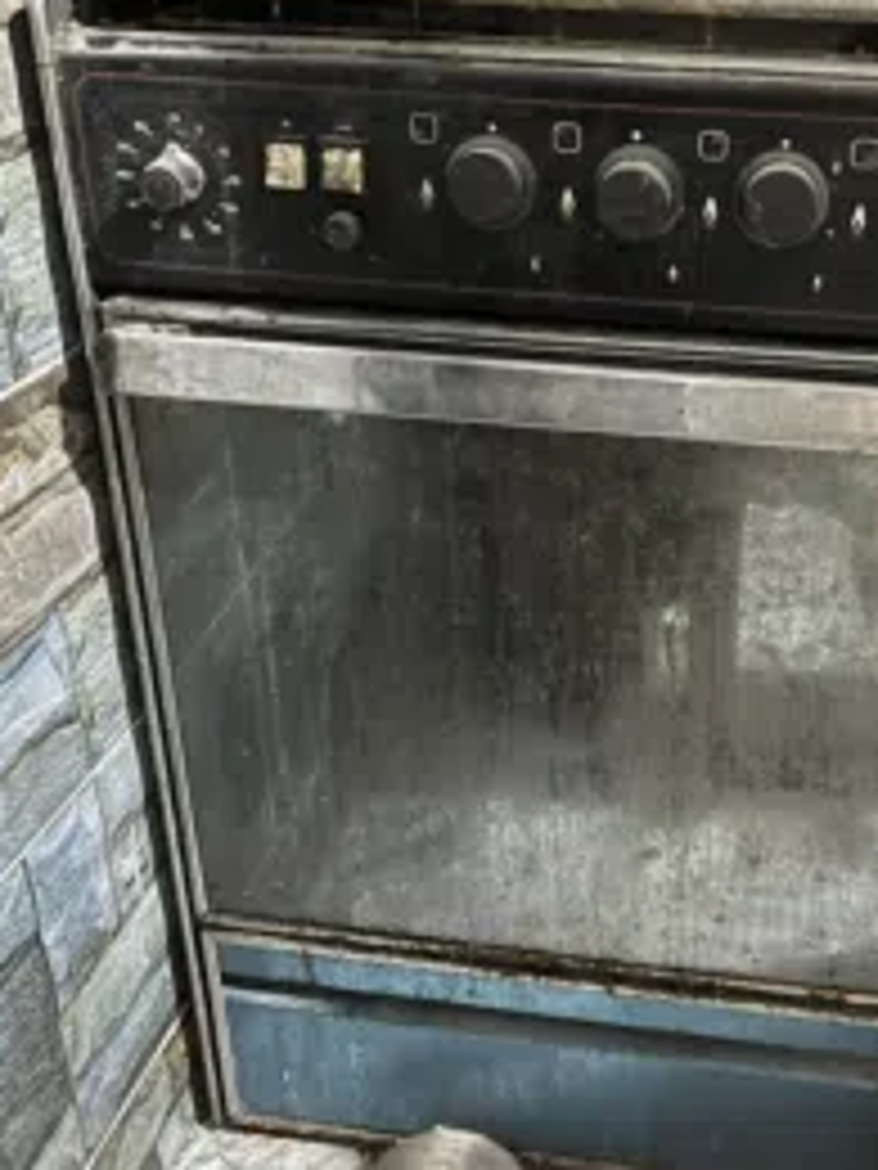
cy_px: 450
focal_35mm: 40
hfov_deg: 35.2
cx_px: 648
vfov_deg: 46.4
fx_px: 1353
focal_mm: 5.7
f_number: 1.5
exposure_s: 1/17
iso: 800
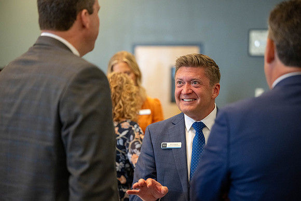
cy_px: 100
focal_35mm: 101
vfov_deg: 13.6
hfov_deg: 20.2
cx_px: 150
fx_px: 845
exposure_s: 1/160
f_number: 2.8
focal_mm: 101
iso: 2500
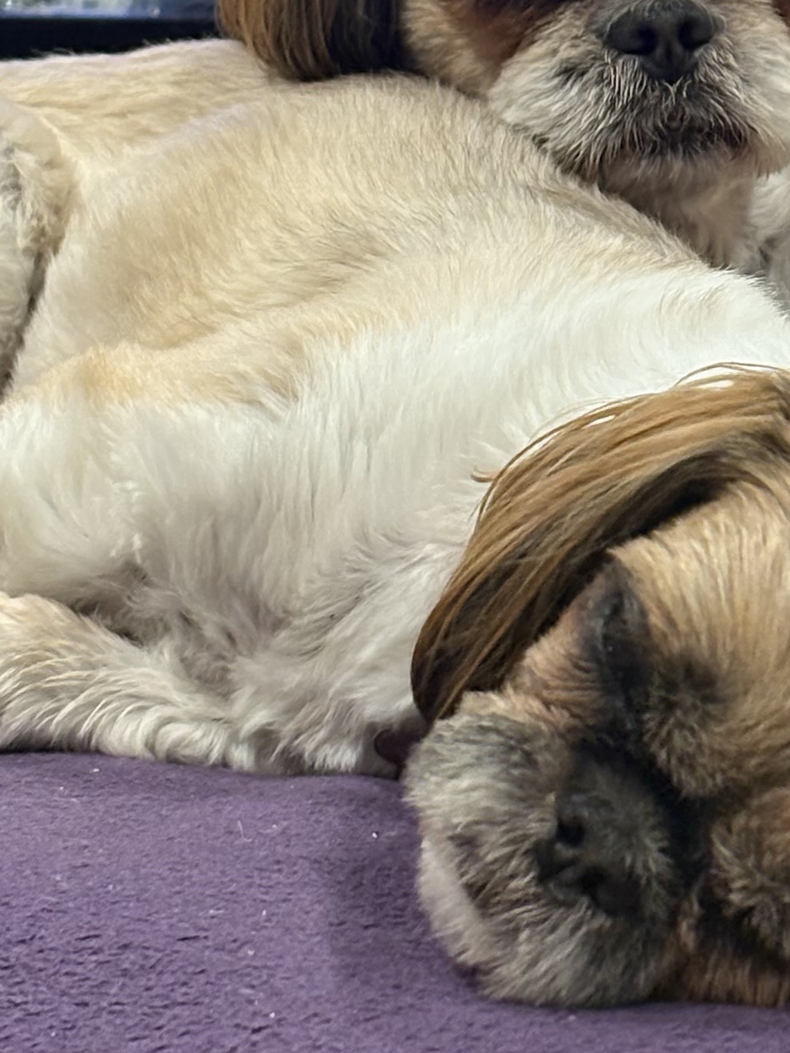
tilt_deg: -9.5
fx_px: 4685
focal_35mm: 154
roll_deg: -1.4
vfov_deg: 12.8
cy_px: 352
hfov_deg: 9.6
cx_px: 640
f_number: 1.6
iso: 250
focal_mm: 5.96
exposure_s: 1/30
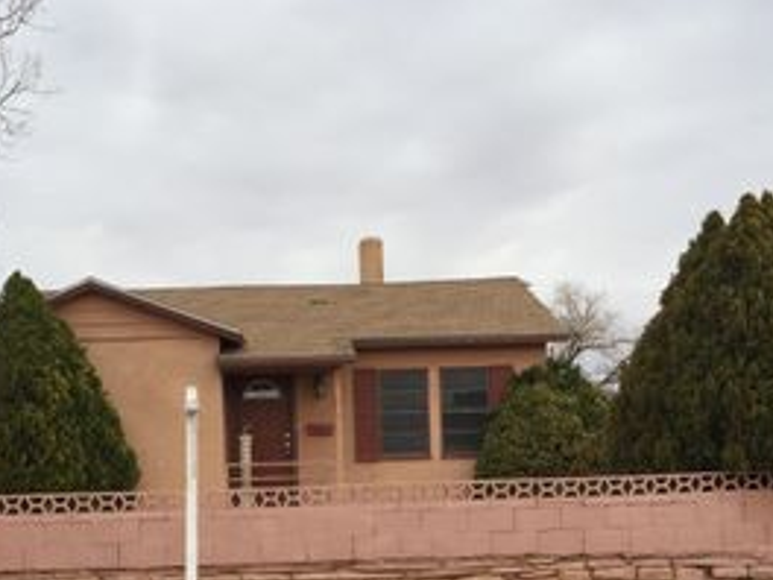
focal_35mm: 55
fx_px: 1228
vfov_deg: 25.9
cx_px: 319
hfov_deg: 34.8
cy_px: 494
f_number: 2.2
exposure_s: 1/581
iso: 32
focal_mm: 4.15
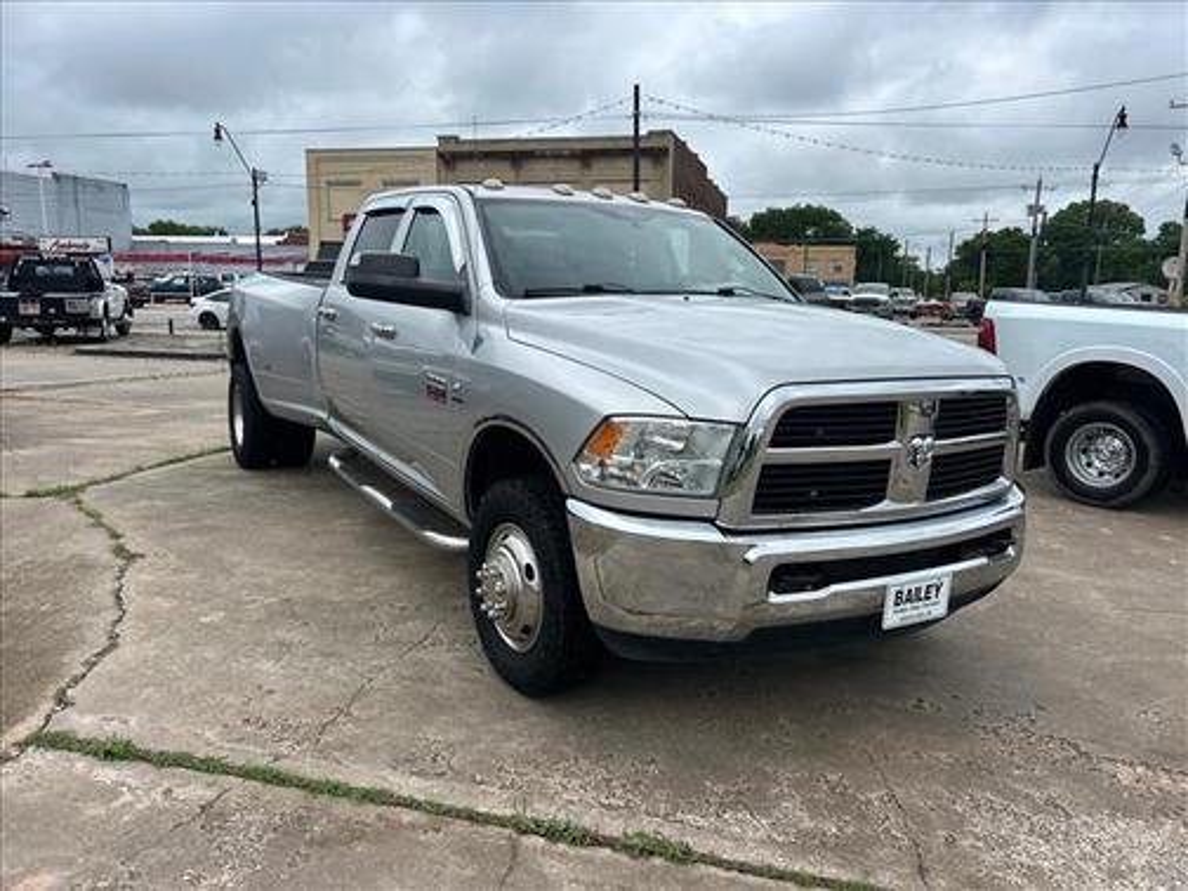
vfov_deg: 53.1
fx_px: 892
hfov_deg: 67.3
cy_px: 446
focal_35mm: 26
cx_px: 594
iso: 50
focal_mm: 5.7
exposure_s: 1/2915
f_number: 1.5
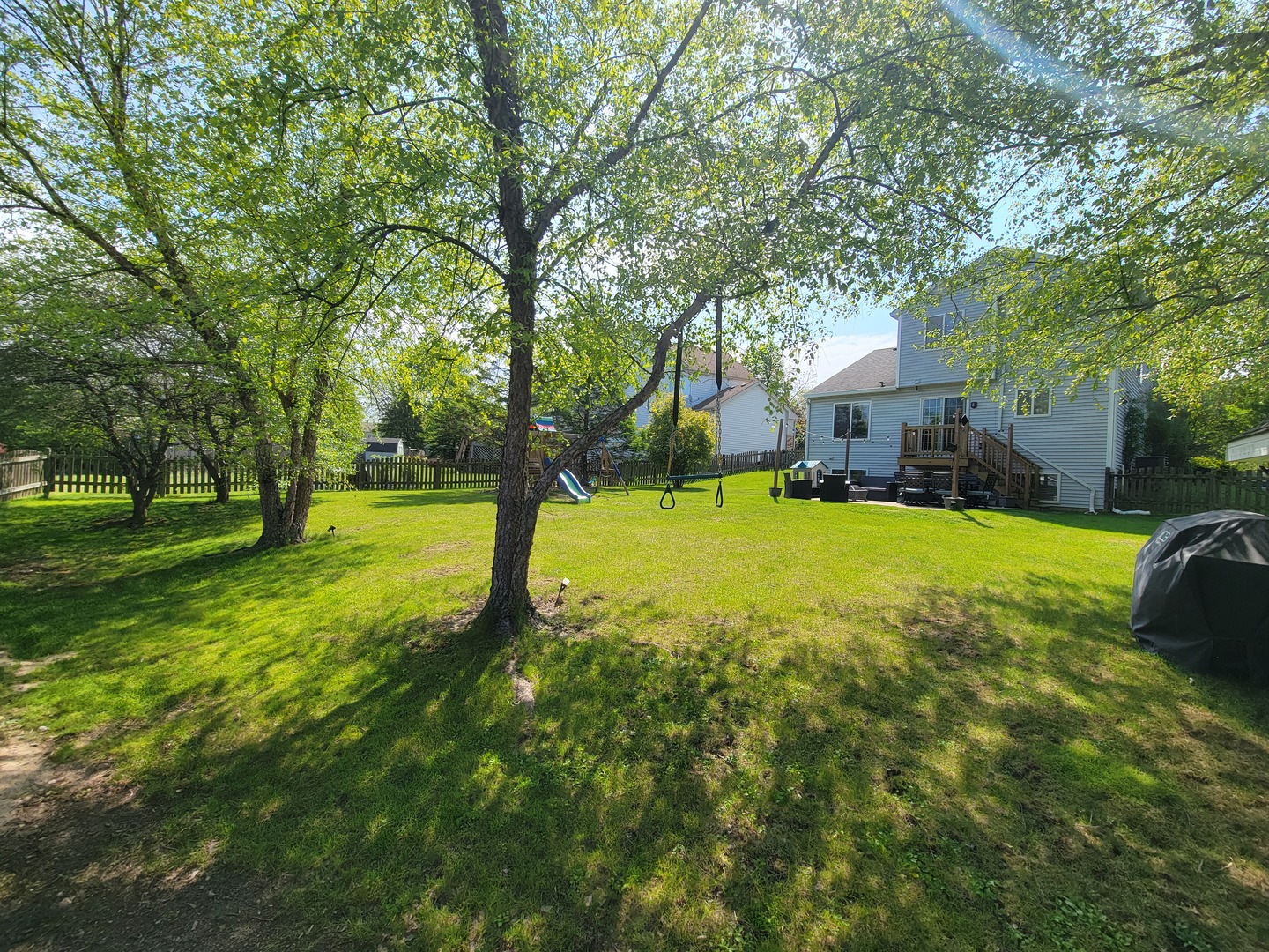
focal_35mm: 13
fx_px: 477
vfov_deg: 89.9
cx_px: 634
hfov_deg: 106.2
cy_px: 476
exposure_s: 1/909
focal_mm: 2.2
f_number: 2.2
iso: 50
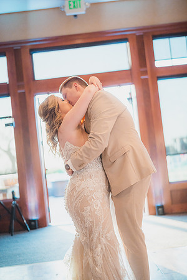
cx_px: 94
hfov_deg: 27.0
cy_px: 140
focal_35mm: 50
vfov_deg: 39.6
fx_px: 390
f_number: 1.4
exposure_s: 1/3200
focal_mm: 50
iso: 1250
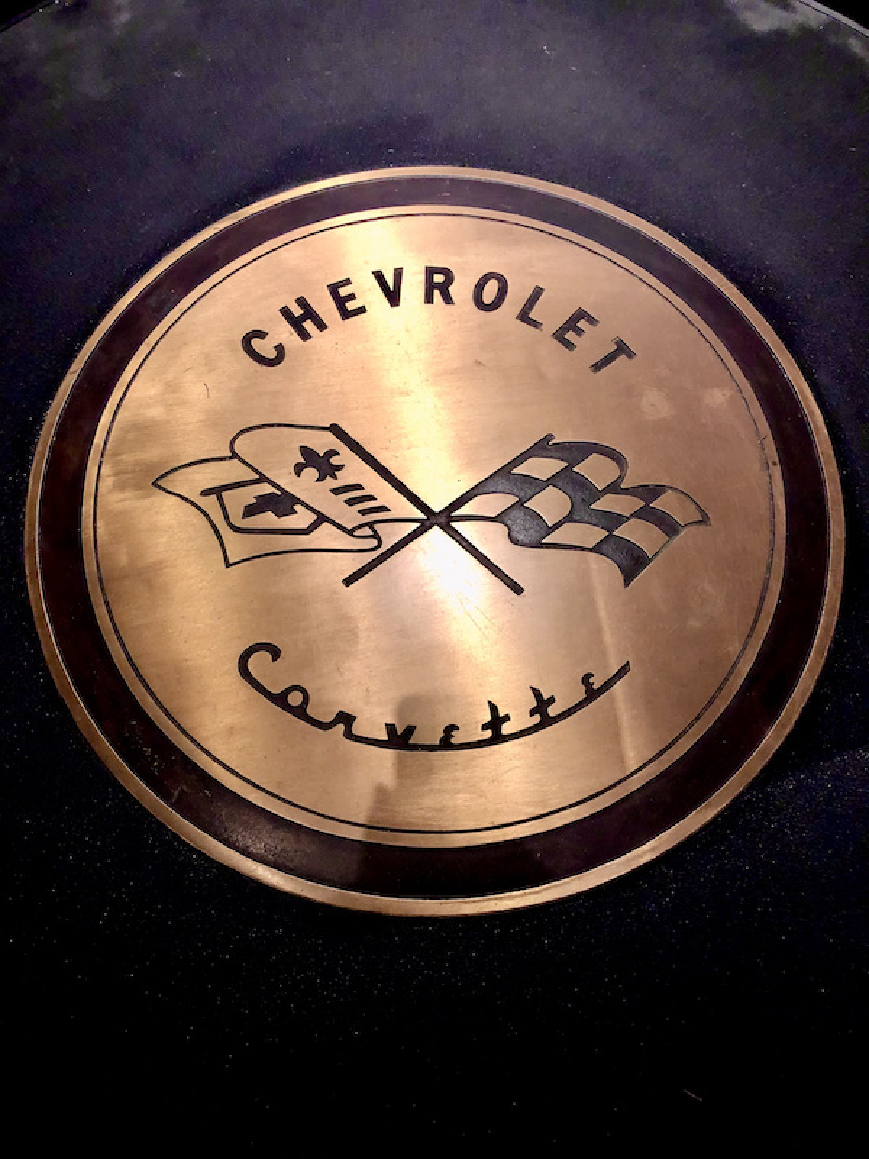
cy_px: 580
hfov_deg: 49.7
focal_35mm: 28
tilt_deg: -70.6
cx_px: 434
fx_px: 937
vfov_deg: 63.4
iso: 80
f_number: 1.8
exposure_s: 1/15
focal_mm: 4
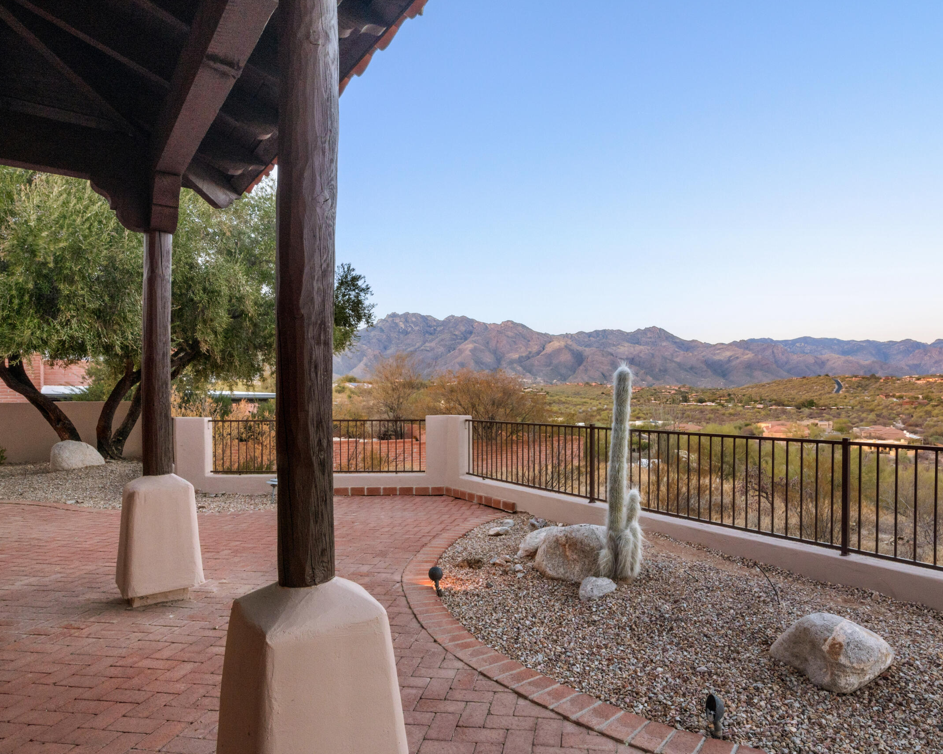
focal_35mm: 21
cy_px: 402
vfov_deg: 65.5
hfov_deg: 77.4
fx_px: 586
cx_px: 519
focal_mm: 16
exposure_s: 1/13
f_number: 22
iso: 800
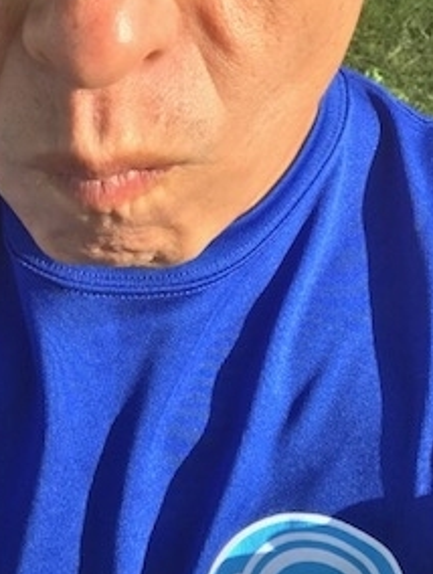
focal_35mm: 72
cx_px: 165
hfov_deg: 20.5
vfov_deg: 26.4
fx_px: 1197
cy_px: 107
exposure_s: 1/913
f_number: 2.2
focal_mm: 2.87
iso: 25
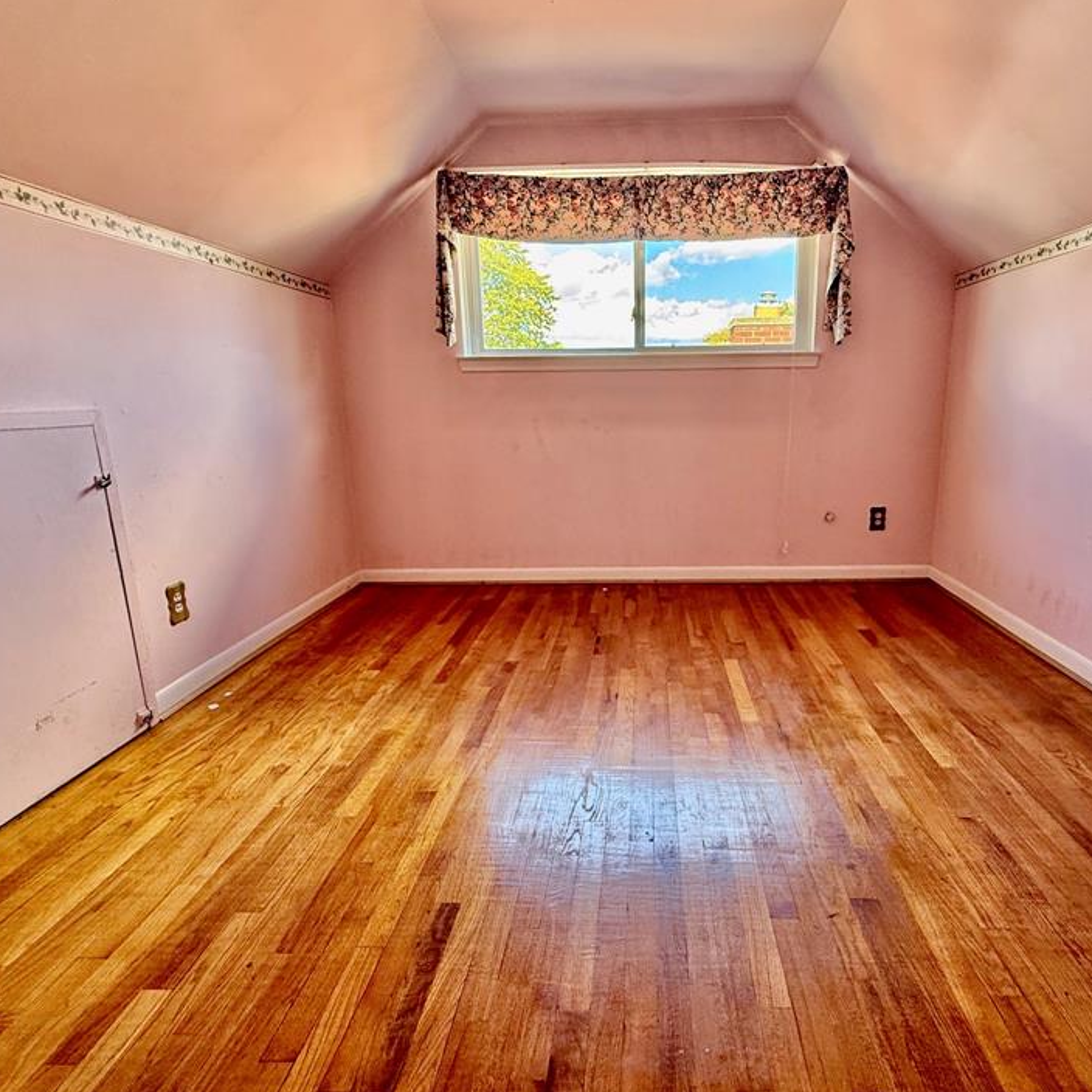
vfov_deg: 80.7
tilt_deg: -12.2
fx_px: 642
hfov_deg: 80.2
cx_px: 628
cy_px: 537
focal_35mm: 18
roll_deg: +1.3
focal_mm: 2.22
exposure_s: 1/99
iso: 200
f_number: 2.2
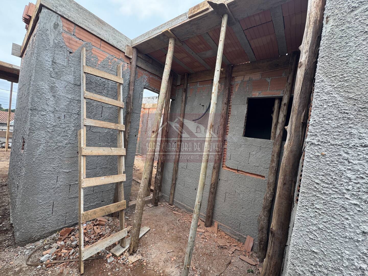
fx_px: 149
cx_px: 184
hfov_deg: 102.1
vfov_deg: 85.7
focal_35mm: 14
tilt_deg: -0.2
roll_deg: -6.7
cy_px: 138
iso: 50
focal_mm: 2.22
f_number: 2.2
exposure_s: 1/99
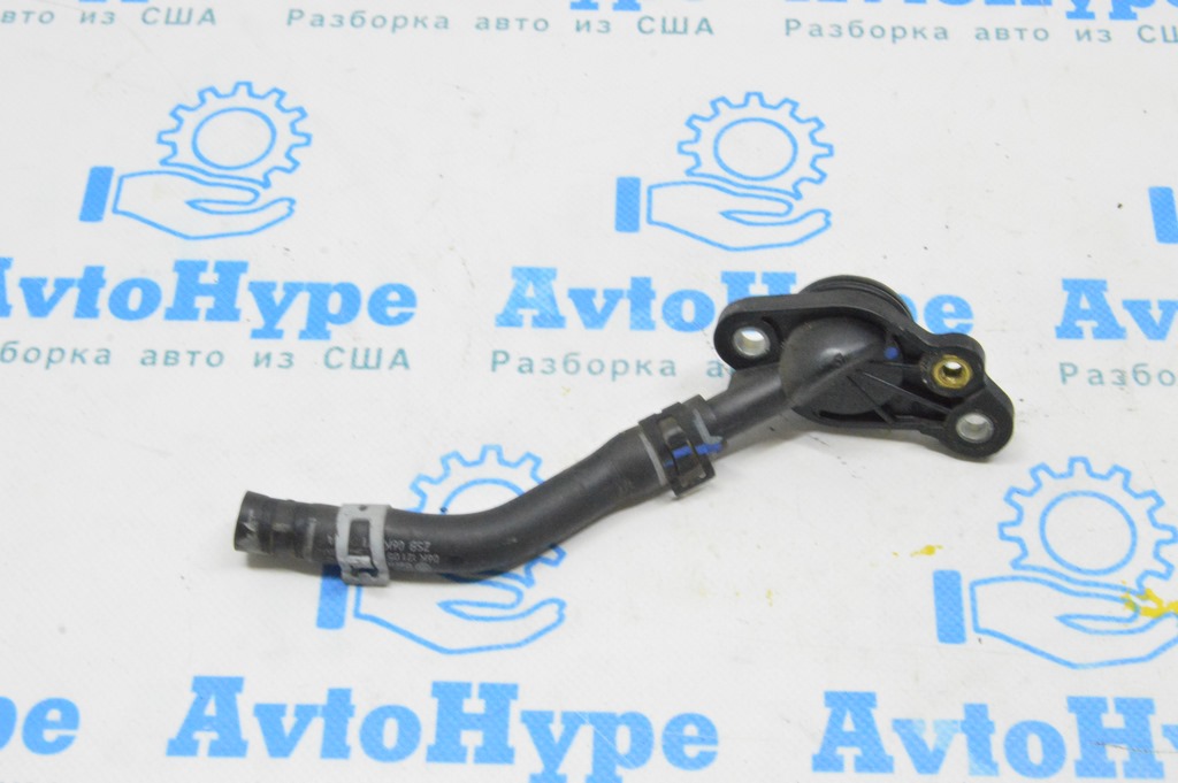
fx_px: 1864
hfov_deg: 35.1
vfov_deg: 23.7
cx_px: 589
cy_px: 392
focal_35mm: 57
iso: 6400
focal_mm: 38
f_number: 20
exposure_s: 1/15
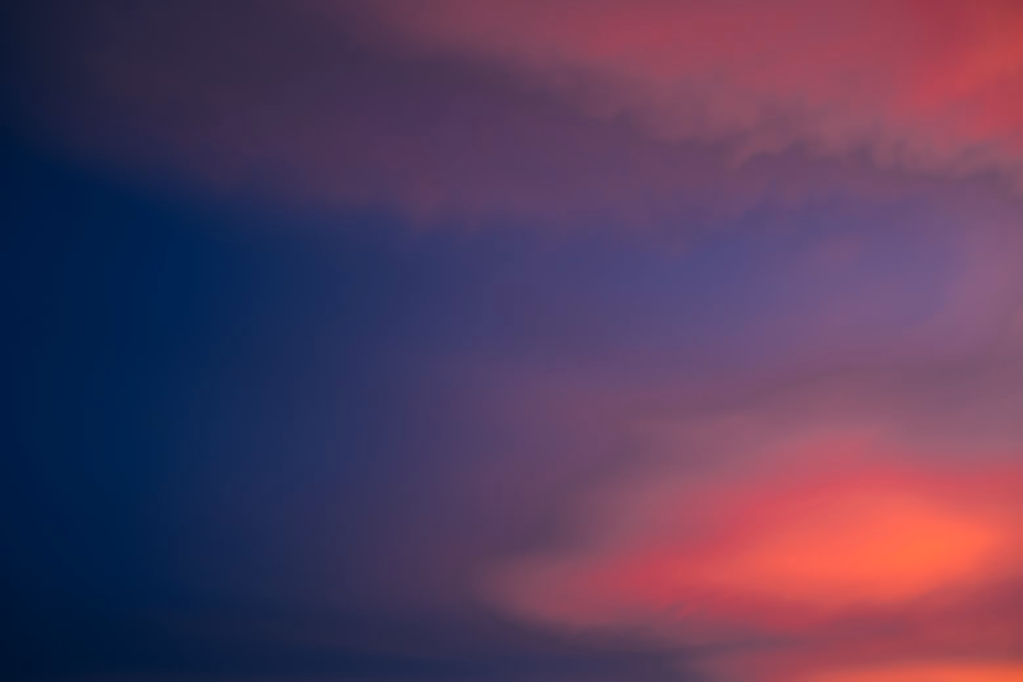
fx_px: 995
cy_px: 341
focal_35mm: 35
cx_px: 512
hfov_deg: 54.4
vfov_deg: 37.9
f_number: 4
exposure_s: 1/2.5
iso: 80
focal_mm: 23
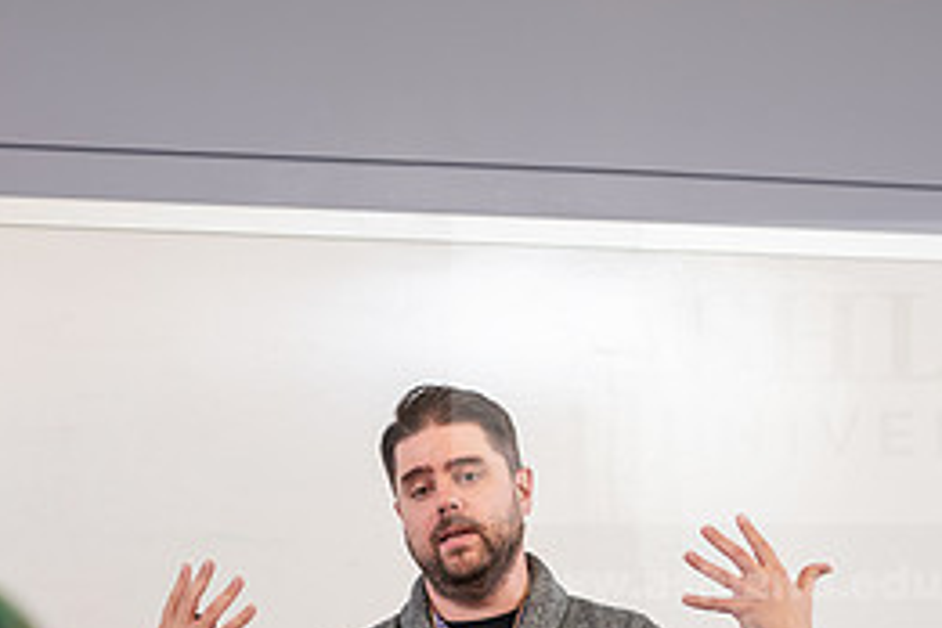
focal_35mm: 182
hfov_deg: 11.3
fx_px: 4762
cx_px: 343
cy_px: 659
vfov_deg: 7.5
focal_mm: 82
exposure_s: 1/200
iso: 800
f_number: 3.2
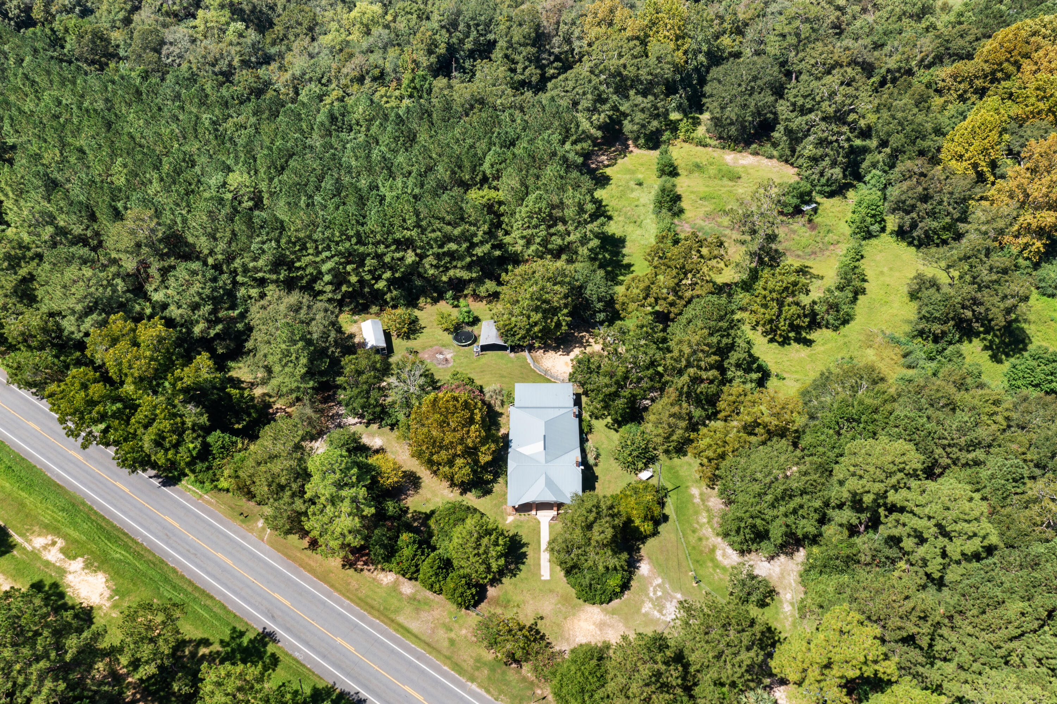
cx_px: 528
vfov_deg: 46.4
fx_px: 822
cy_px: 352
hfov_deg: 65.5
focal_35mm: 28
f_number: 5
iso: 100
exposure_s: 1/100
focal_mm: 10.26
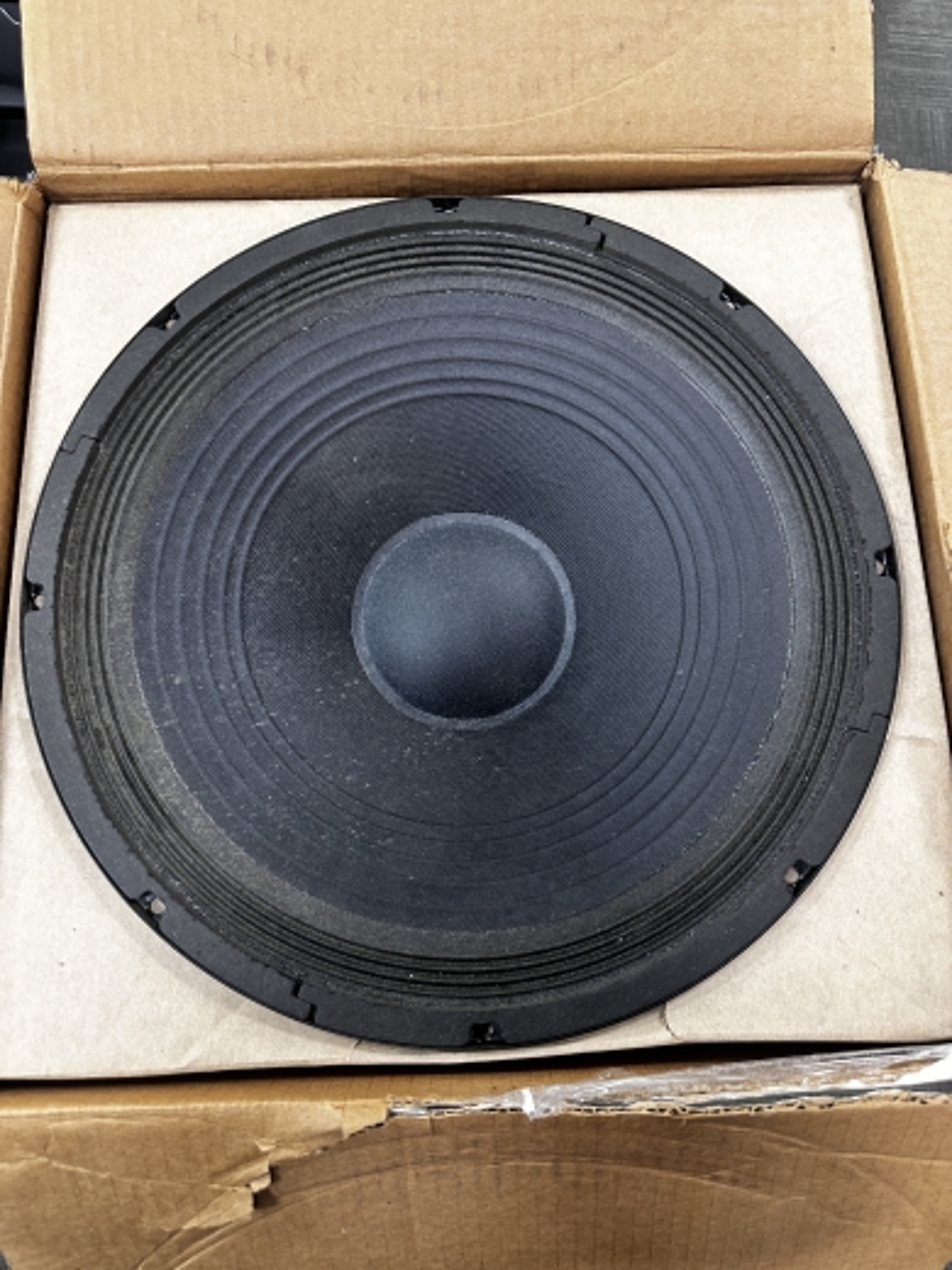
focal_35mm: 24
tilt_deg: -76.4
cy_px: 635
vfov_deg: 71.6
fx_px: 880
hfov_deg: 56.8
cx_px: 476
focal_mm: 6.86
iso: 200
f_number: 1.78
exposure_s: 1/60
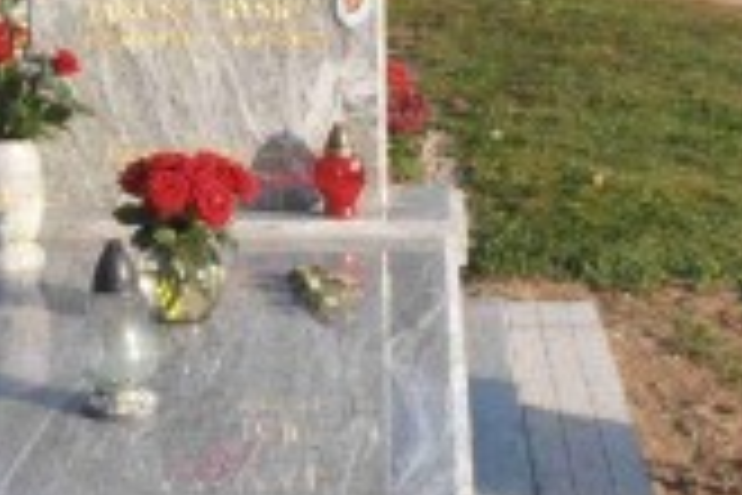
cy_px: 194
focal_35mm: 97
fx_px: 1999
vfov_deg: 14.1
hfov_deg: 21.0
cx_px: 261
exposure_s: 1/640
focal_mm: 4.2
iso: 80
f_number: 3
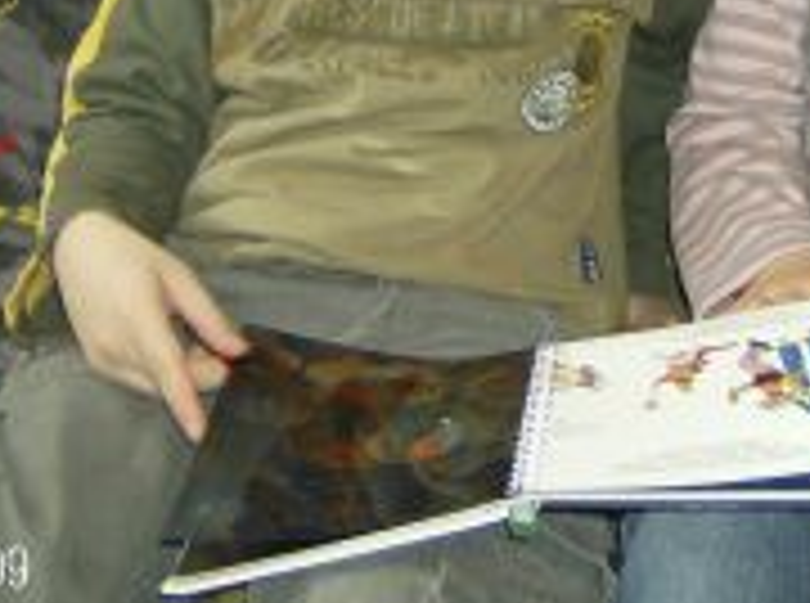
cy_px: 50
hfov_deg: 24.2
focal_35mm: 80
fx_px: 1867
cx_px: 630
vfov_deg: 18.0
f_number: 2.8
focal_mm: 6
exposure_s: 1/60
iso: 200
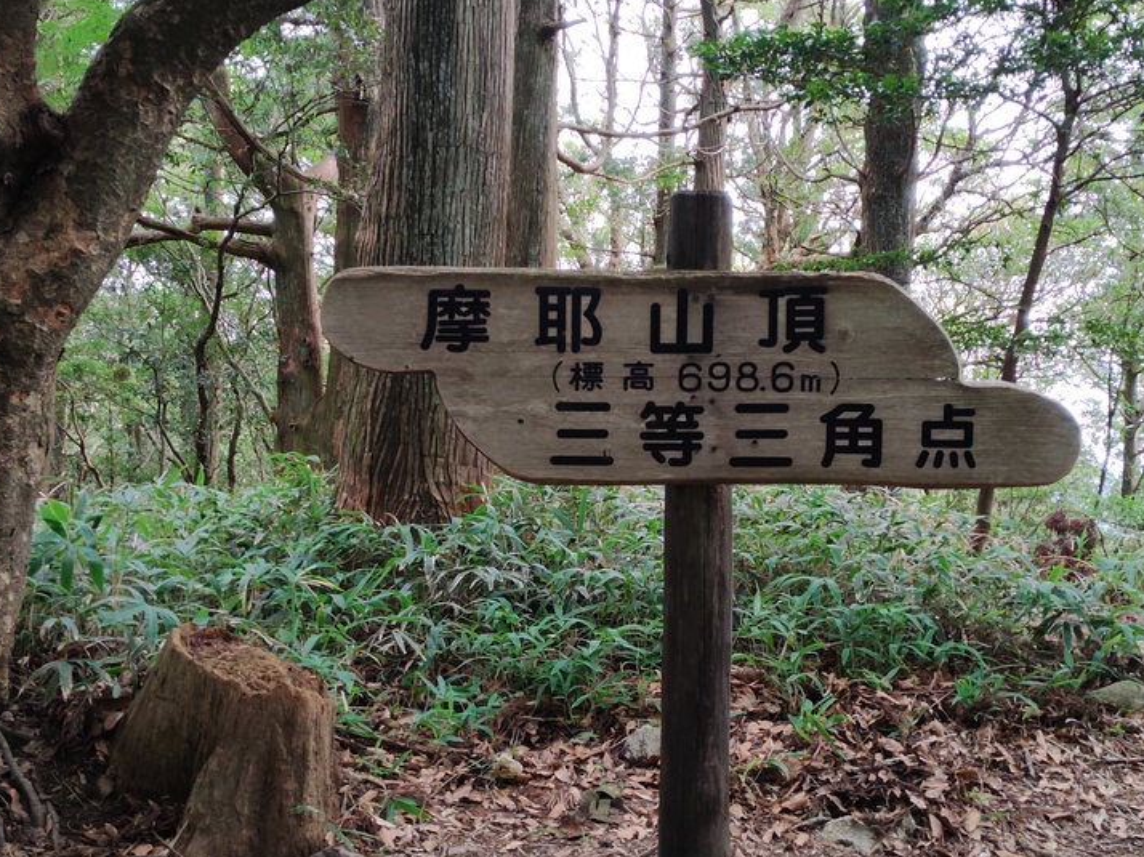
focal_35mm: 39
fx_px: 1288
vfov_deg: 36.8
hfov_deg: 47.8
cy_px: 469
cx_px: 620
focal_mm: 5.56
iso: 69
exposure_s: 1/120
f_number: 1.88
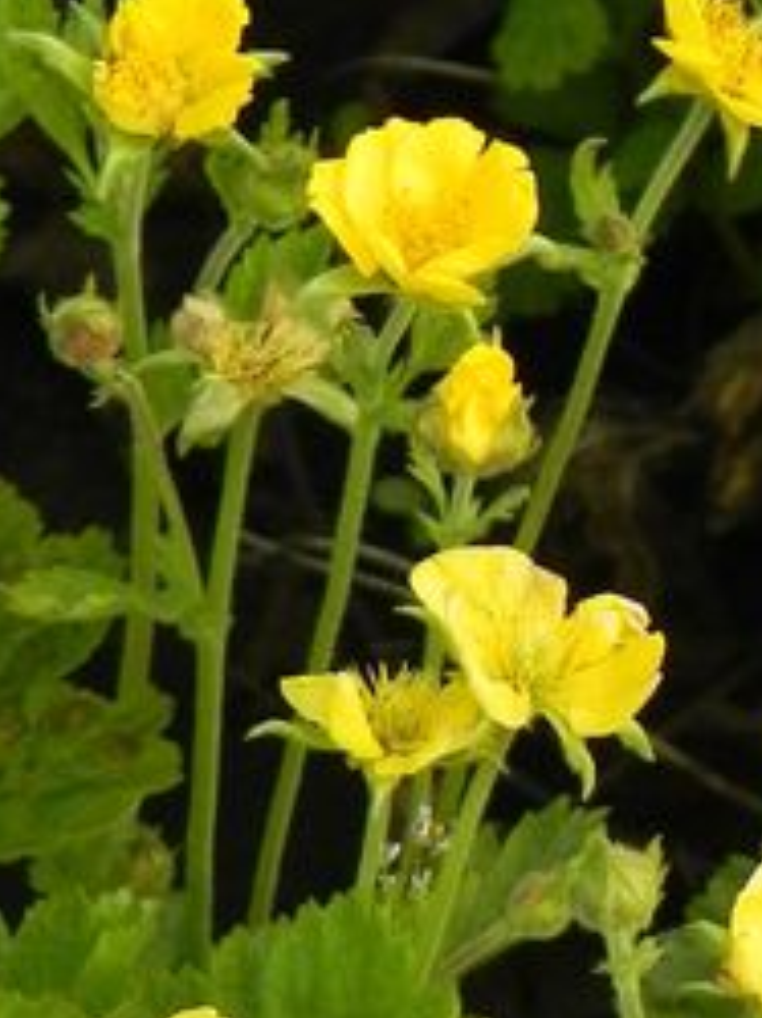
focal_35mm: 375
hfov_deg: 3.9
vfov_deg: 5.3
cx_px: 1112
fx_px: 11025
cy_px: 1099
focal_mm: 20.8
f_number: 4.5
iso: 160
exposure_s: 1/320
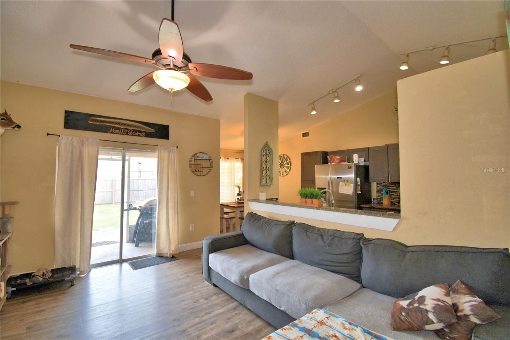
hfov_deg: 100.4
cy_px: 170
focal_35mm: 15
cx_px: 255
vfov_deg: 77.3
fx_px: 212
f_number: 4.5
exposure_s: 1/30
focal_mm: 10
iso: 200
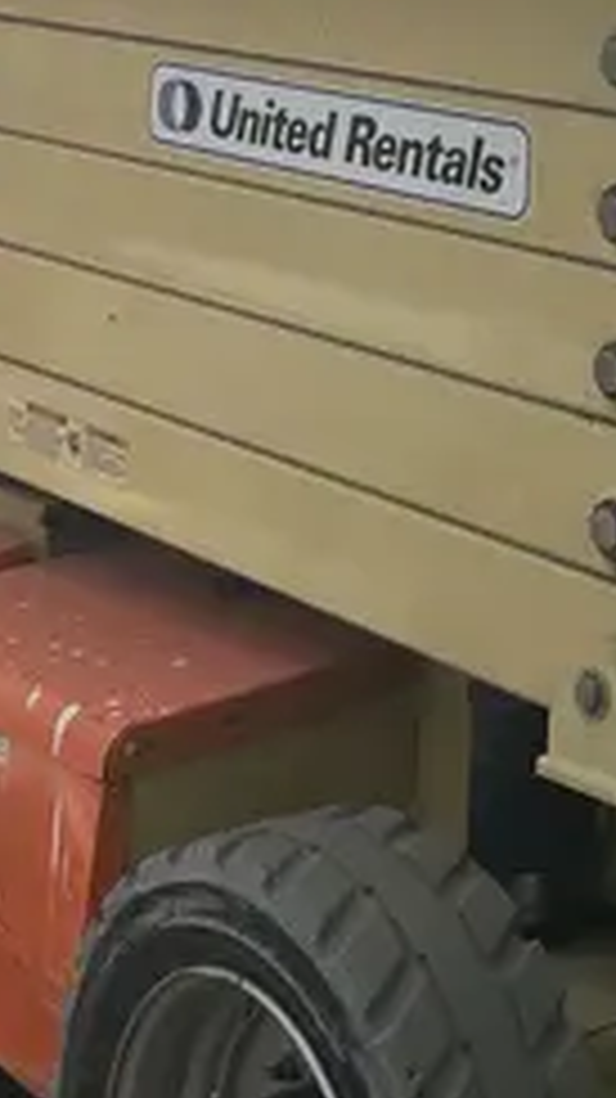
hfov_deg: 14.0
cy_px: -223
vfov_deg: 23.0
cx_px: 580
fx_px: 2472
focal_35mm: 85
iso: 50
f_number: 1.5
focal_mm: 5.7
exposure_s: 1/10309
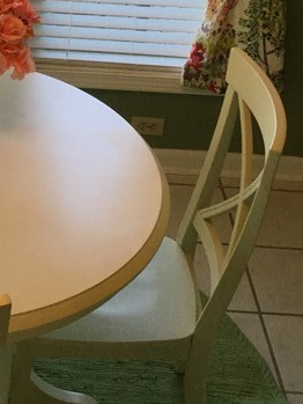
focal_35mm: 91
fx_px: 1061
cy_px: 5
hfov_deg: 15.8
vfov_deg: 20.9
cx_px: -20
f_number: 2.4
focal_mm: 3.3
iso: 25
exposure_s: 1/40
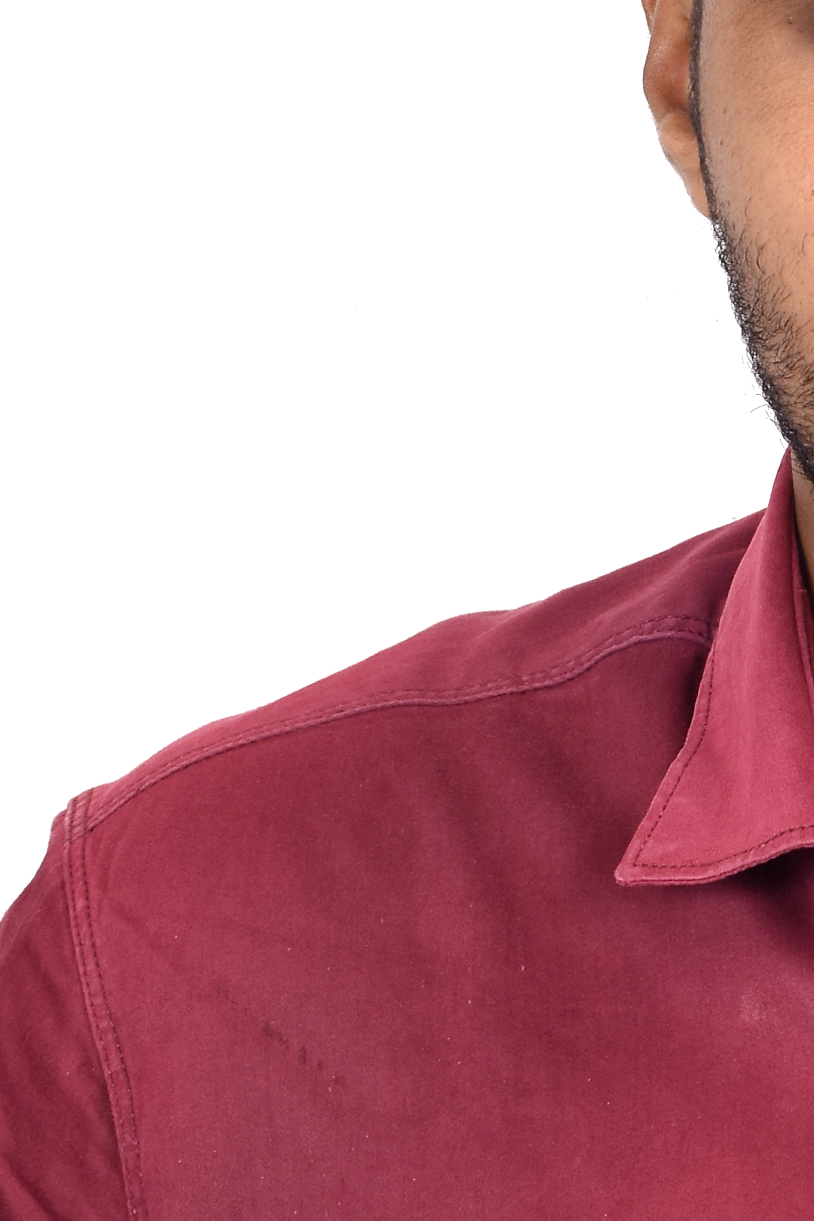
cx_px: 1041
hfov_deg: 9.2
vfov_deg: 14.0
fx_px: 4966
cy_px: 498
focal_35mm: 146
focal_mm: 35
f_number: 9
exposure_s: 1/125
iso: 200
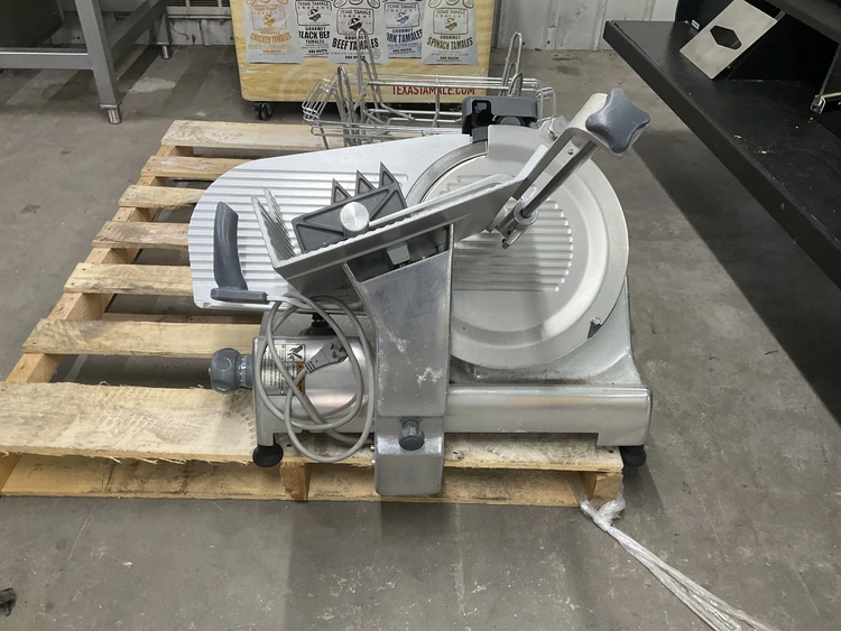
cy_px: 316
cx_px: 420
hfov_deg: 61.6
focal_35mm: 29
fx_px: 705
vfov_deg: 48.3
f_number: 1.8
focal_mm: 3
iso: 160
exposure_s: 1/60
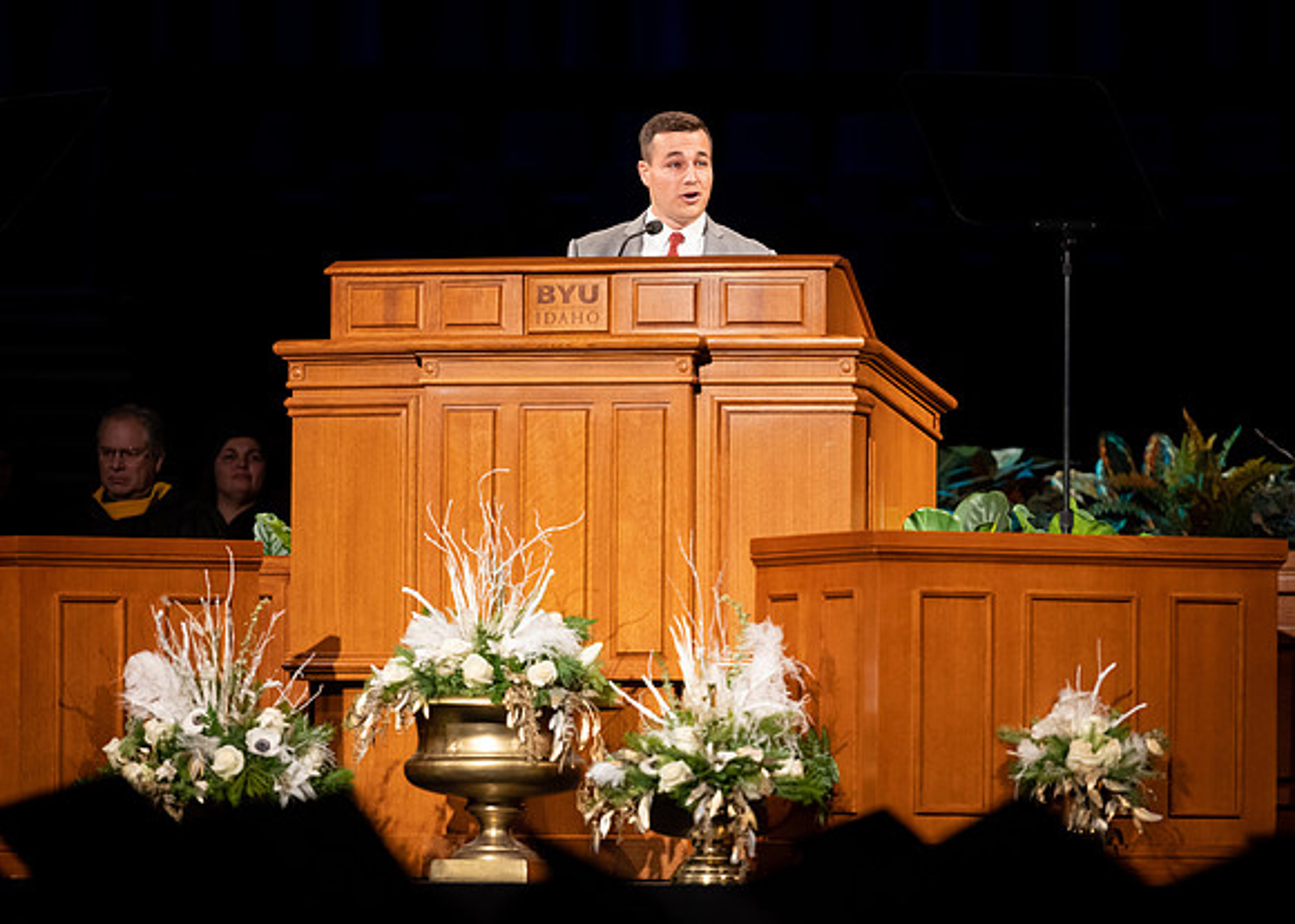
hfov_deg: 9.0
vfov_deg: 6.4
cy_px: 431
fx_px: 8221
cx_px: 604
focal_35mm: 224
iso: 1250
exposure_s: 1/160
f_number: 2.8
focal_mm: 200
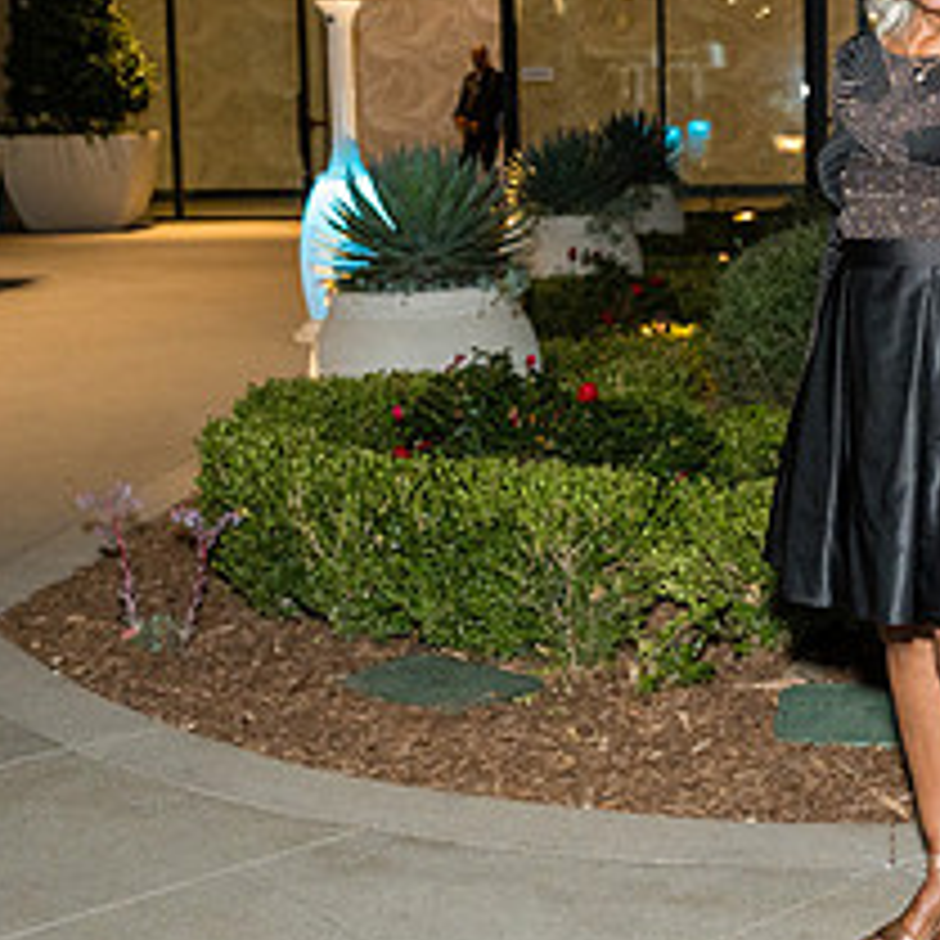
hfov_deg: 26.5
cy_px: 290
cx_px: 895
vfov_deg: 27.5
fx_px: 1905
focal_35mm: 62
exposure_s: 1/125
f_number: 2.8
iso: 3200
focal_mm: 26.3
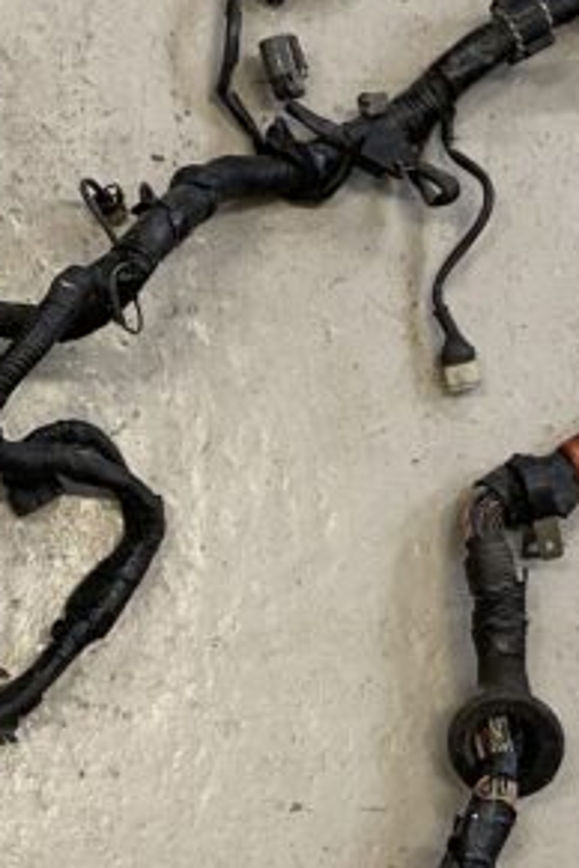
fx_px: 2292
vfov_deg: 21.4
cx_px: 51
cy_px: 585
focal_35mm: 95
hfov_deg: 14.2
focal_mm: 4.25
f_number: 1.8
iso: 250
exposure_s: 1/50
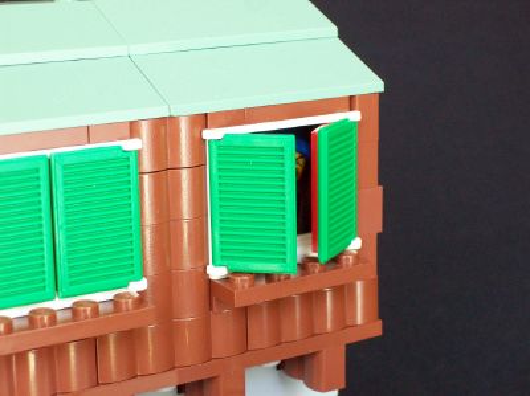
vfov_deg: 16.9
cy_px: 198
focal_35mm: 87
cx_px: 265
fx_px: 1330
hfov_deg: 22.5
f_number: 4.3
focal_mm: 14.3
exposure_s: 1/17.8
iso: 160
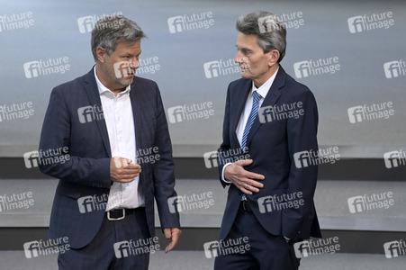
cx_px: 203
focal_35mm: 500
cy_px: 135
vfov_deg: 2.7
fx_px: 5635
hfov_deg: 4.1
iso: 8000
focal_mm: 500
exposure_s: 1/320
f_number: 5.6
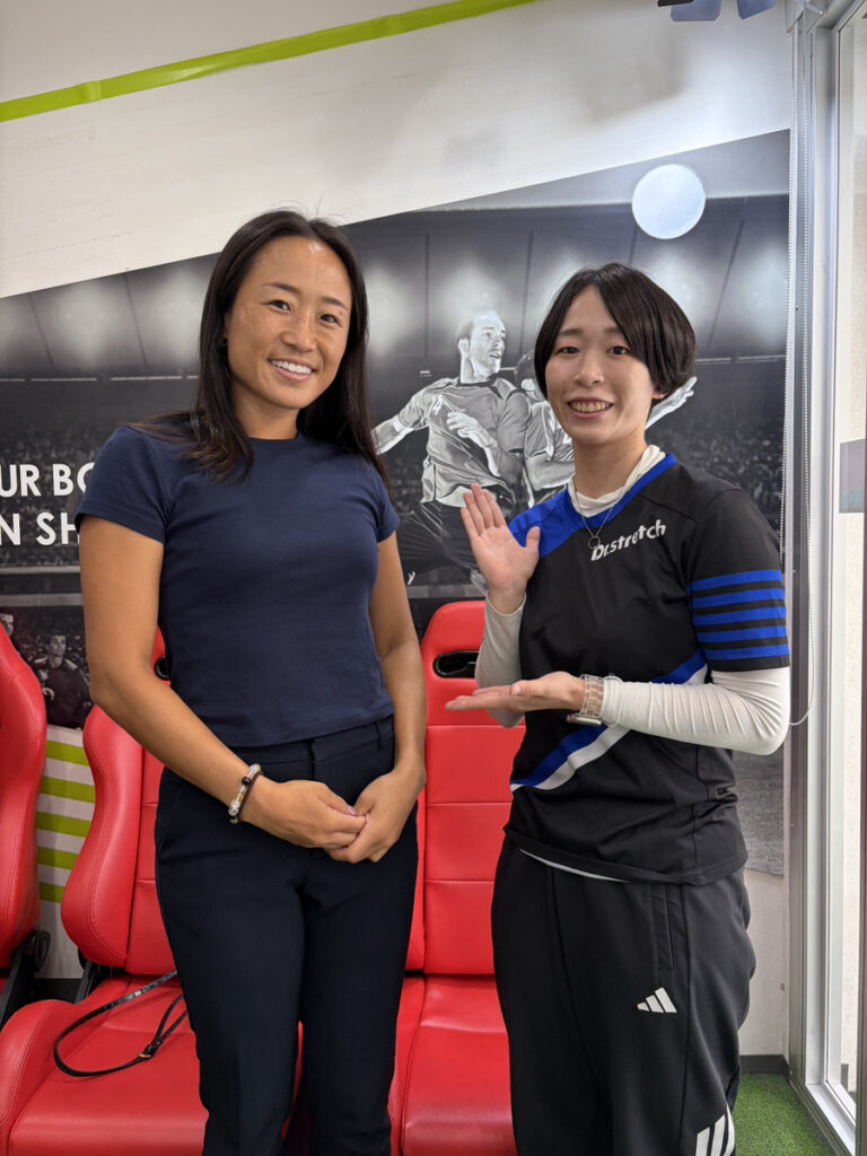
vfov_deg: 67.3
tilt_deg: -3.0
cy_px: 578
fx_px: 868
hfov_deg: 53.1
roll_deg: +1.0
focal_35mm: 26
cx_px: 434
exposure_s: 1/50
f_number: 1.6
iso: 80
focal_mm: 5.96
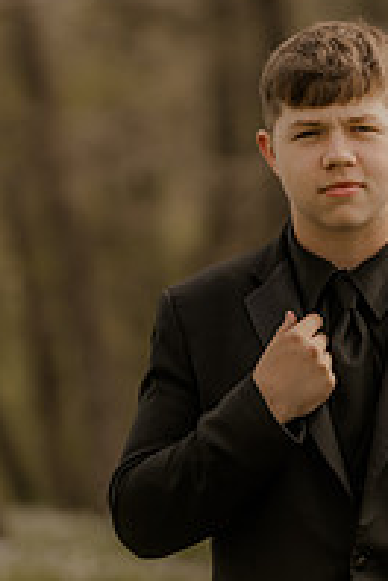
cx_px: 414
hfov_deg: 7.1
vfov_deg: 10.6
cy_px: 170
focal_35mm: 193
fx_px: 3120
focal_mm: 85
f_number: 1.4
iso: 160
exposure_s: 1/2500
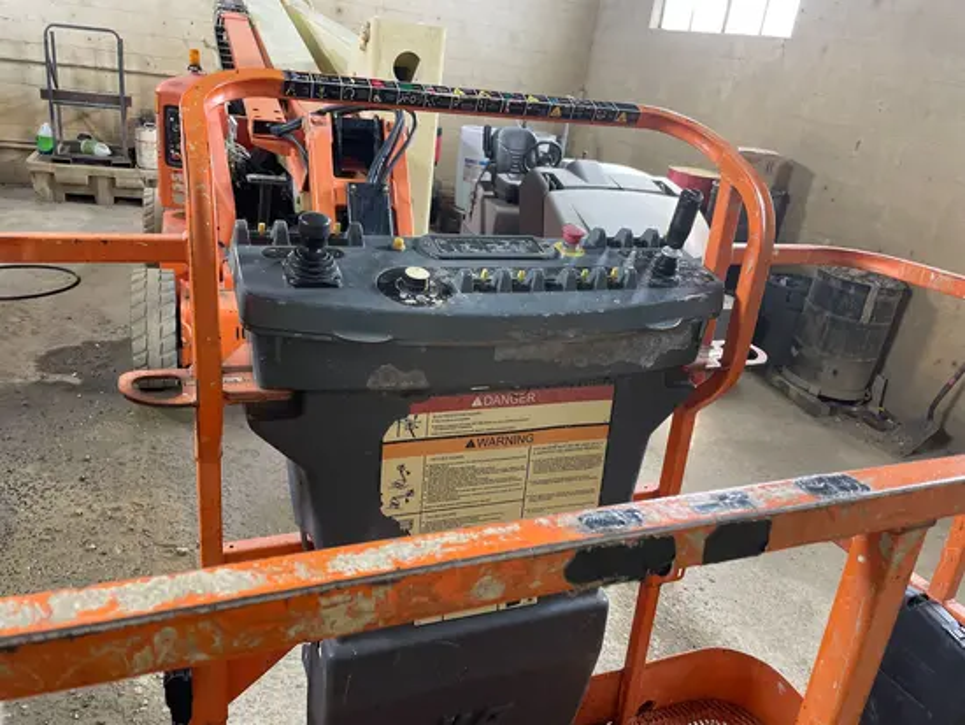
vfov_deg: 53.1
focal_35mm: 26
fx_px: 725
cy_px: 362
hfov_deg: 67.3
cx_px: 482
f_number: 1.6
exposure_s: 1/60
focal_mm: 4.2
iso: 160
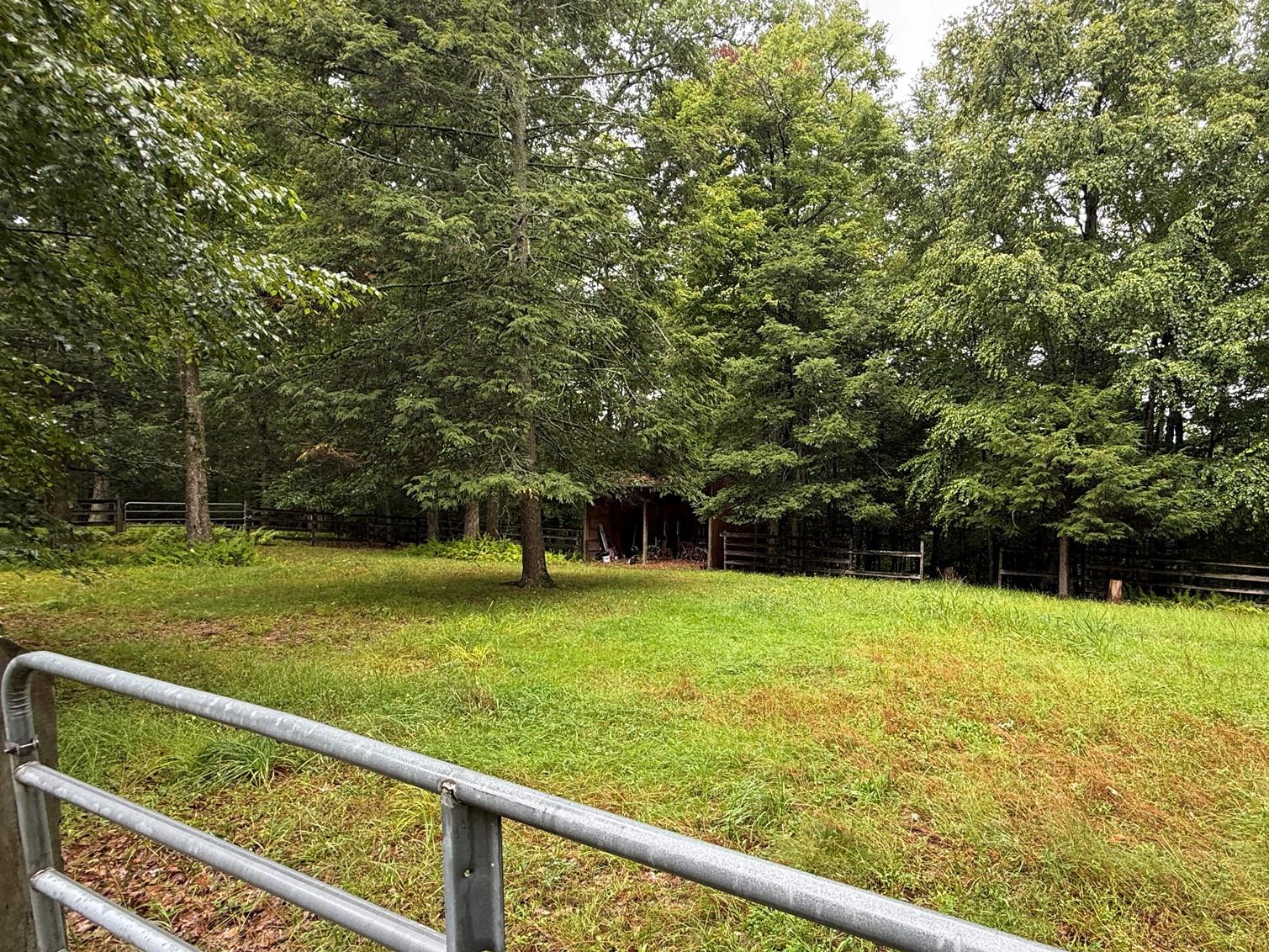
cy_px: 530
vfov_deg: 68.5
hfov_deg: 83.4
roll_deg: +0.0
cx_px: 774
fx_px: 697
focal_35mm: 19
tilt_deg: -1.7
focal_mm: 2.22
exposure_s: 1/99
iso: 50
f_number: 2.2
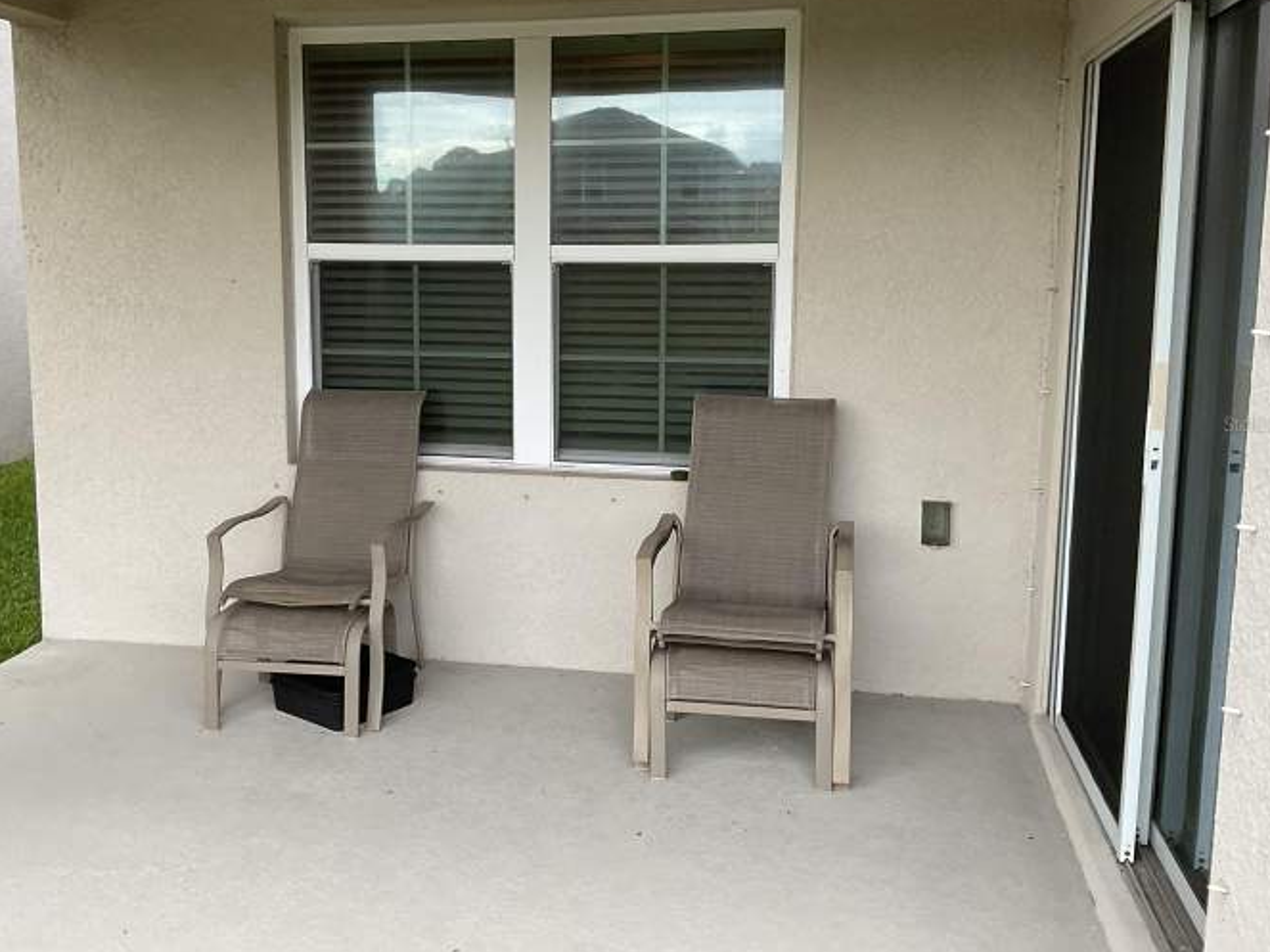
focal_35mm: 35
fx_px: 1284
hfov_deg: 52.5
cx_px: 548
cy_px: 423
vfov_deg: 40.6
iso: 50
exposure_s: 1/120
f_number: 1.8
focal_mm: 3
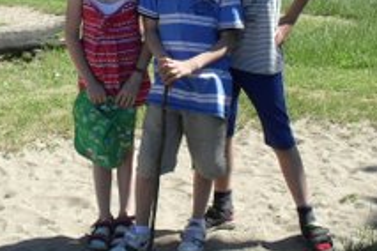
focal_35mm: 82
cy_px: 32
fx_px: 859
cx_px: 161
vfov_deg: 16.5
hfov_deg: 24.7
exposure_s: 1/125
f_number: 8.4
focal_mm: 6.3
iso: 100
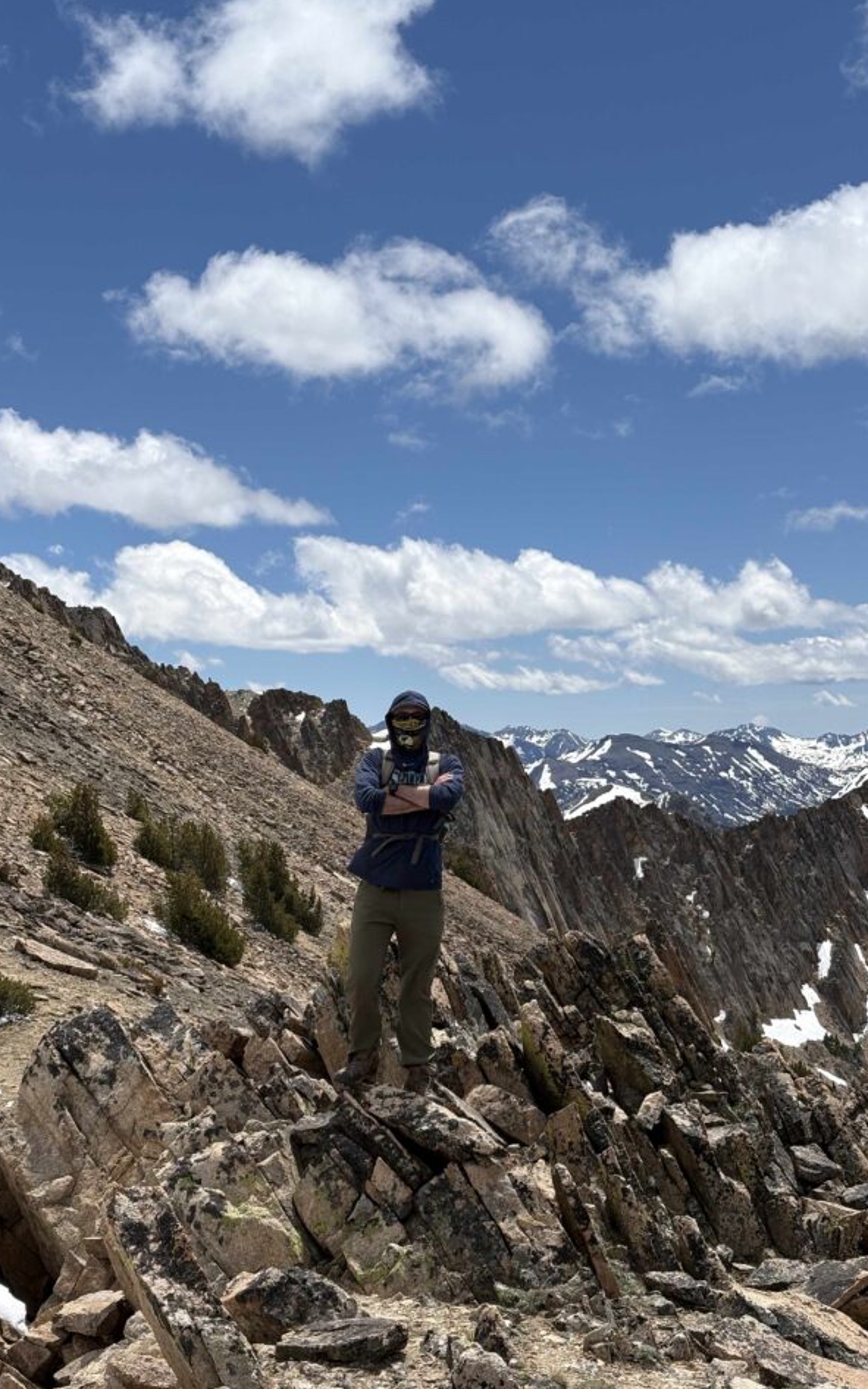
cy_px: 697
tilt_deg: +1.1
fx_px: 2119
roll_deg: +1.4
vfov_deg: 36.3
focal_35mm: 56
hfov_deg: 23.1
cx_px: 391
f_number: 1.6
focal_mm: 5.96
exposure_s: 1/4630
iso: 25
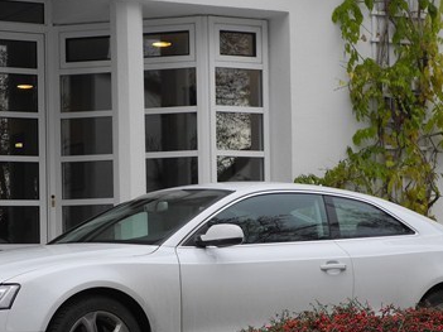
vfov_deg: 11.9
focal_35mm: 124
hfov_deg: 15.9
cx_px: 178
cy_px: 215
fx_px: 1586
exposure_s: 1/160
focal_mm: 14.5
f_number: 4
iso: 100
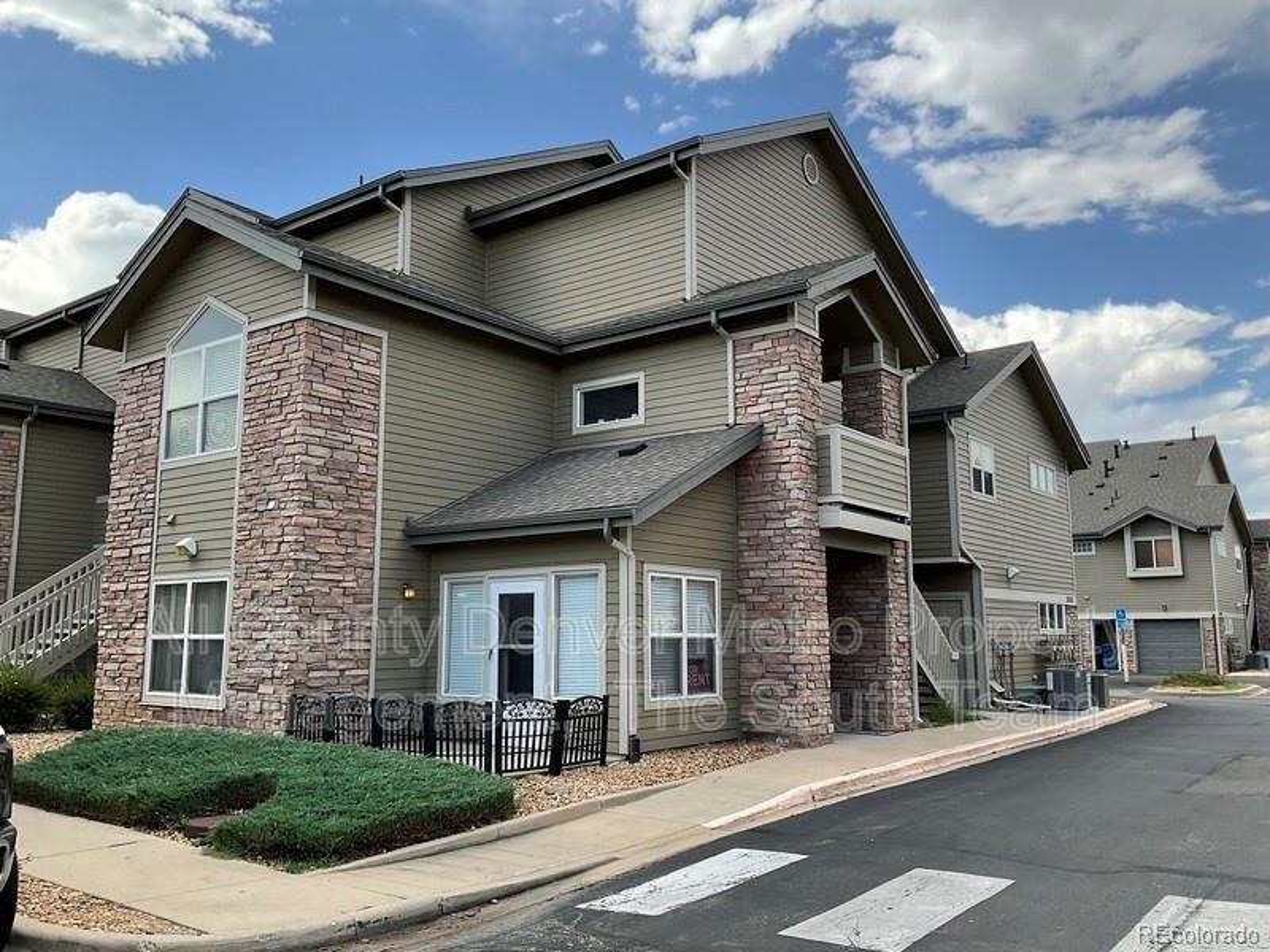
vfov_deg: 48.2
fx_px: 1064
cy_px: 476
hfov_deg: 61.7
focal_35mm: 29
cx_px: 635
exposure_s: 1/781
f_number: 1.8
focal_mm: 3
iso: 16
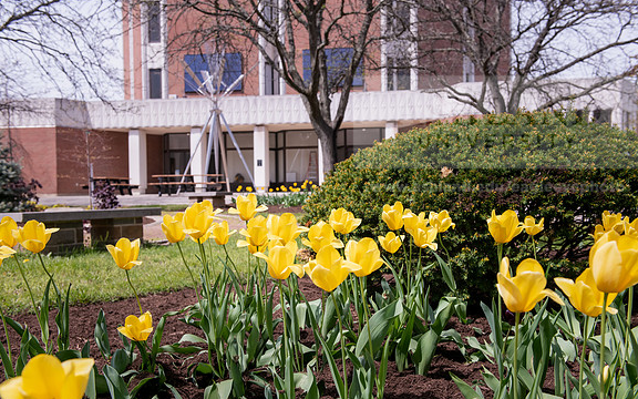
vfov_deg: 32.8
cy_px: 210
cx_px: 320
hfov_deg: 50.4
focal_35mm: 39
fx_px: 678
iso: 200
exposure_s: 1/400
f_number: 7.1
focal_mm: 38
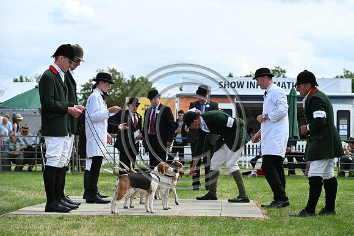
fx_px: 885
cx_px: 177
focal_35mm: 90
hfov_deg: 22.6
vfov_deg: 15.2
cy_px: 118
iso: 250
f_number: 4.5
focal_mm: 90
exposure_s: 1/1000
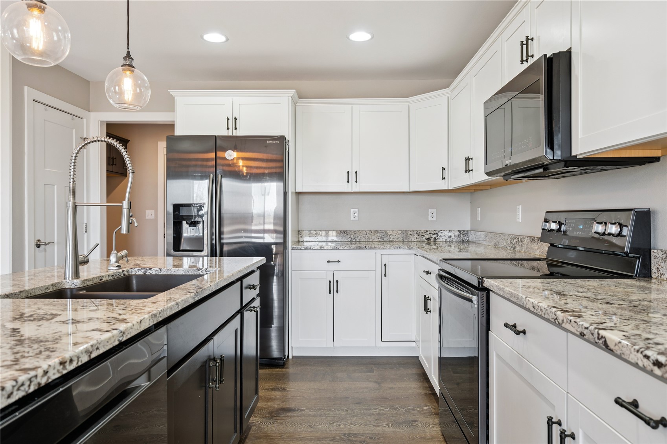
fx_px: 445
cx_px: 334
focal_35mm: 24
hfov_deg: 73.7
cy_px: 222
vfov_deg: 53.1
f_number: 8
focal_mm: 24
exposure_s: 1/20
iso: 400
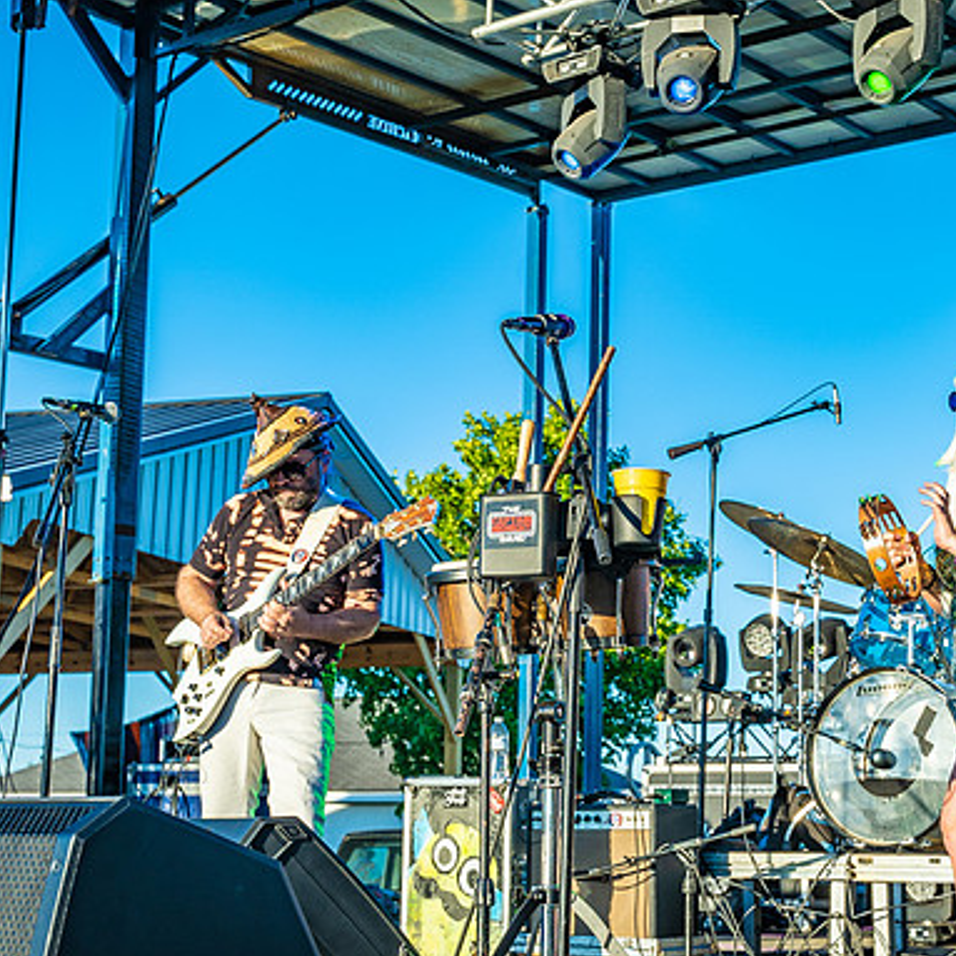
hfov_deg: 27.1
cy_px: 480
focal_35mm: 63
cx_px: 639
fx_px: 1968
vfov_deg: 27.3
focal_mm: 33
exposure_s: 1/250
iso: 100
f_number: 5.6
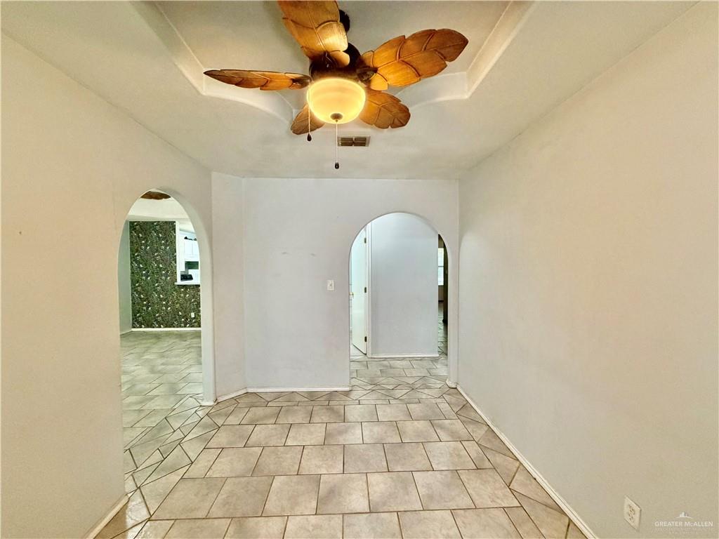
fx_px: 291
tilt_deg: +0.3
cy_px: 270
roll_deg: +0.5
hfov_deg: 102.1
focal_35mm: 14
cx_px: 360
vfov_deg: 85.7
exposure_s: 1/60
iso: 400
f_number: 2.2
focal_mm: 2.22
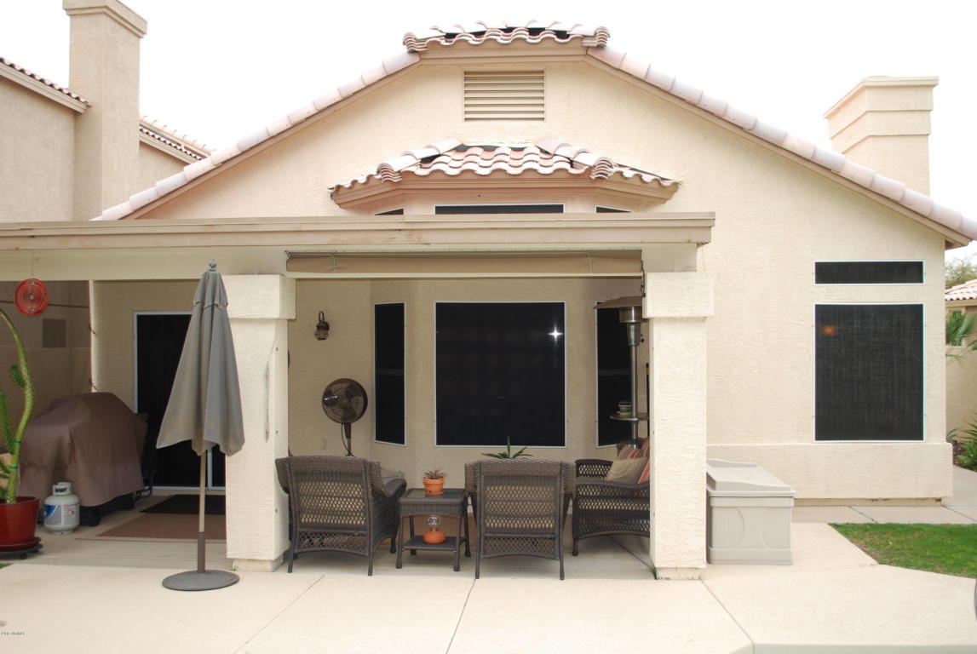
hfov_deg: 57.2
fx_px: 897
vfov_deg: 40.1
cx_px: 488
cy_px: 327
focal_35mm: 33
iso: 125
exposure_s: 1/125
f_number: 4
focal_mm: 22
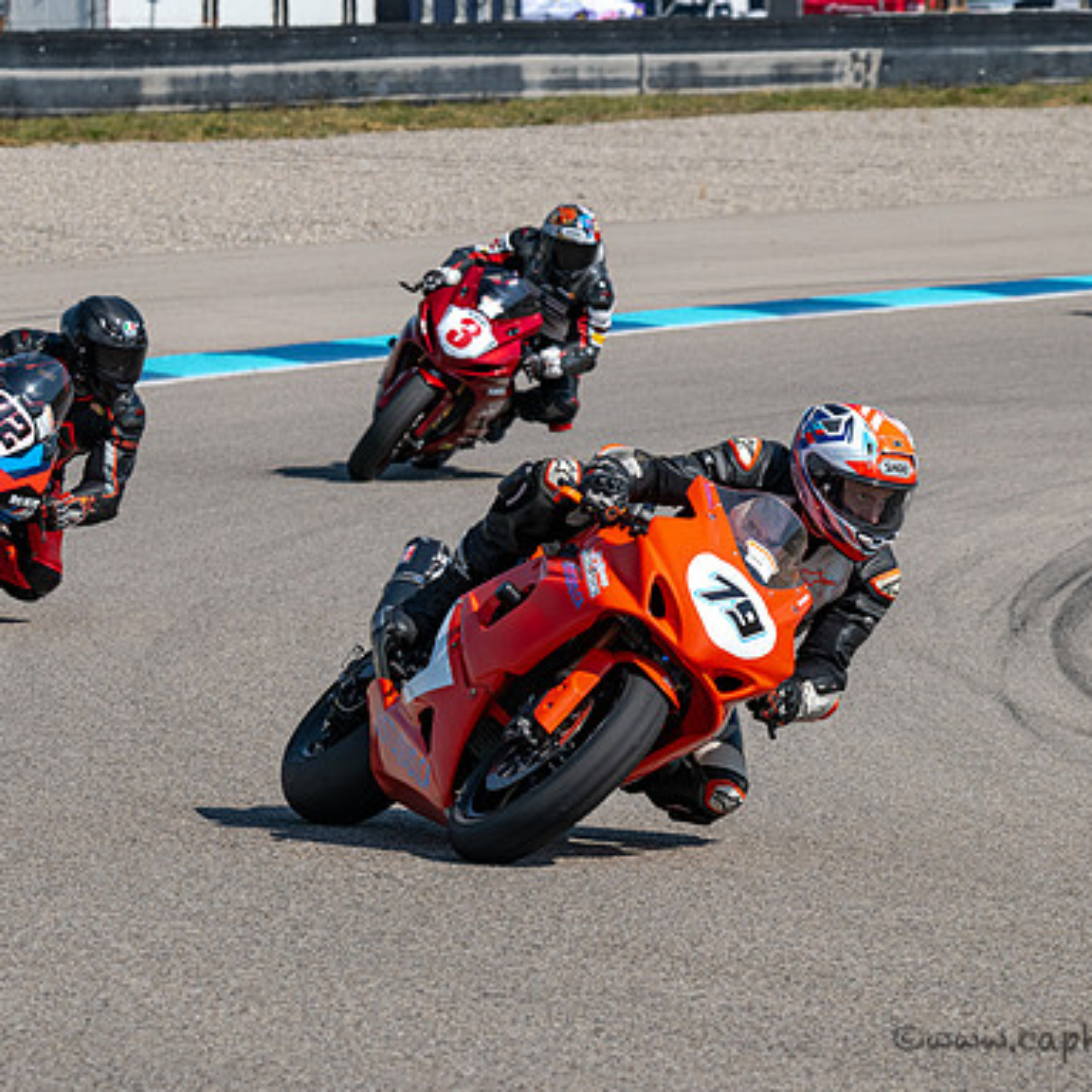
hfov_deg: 5.6
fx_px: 11242
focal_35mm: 315
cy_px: 627
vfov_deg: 5.6
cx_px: 462
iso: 450
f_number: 11
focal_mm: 200
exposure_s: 1/1250
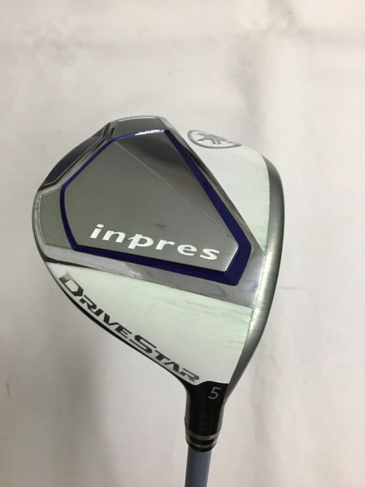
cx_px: 182
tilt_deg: -79.9
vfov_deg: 58.4
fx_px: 436
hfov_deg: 45.4
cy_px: 244
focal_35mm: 31
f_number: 2.4
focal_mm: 3.3
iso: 80
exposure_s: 1/33
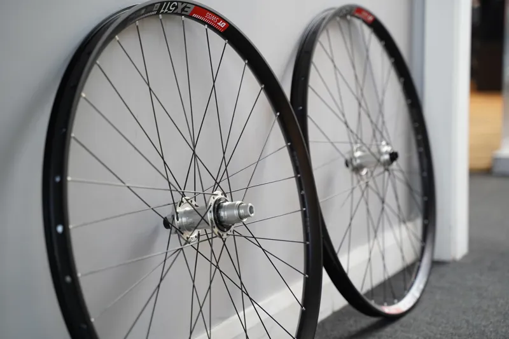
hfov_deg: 29.7
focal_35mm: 68
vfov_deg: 20.0
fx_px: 961
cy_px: 170
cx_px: 254
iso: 640
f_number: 3.5
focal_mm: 68
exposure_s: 1/160
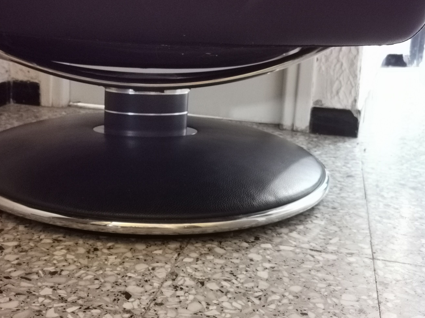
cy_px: 128
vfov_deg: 29.6
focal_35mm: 49
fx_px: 602
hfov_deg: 38.6
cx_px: 156
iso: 800
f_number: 1.6
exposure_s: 1/30
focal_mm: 5.56
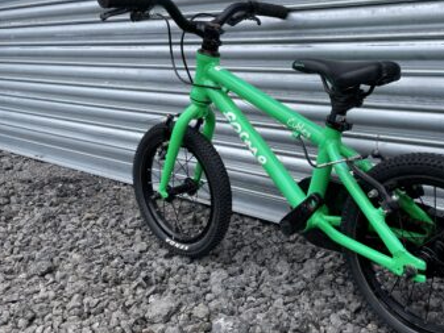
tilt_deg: -14.1
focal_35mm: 37
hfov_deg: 49.5
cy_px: 161
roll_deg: +2.2
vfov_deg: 38.7
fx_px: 475
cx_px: 283
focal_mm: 4.2
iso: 32
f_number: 1.6
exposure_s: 1/940
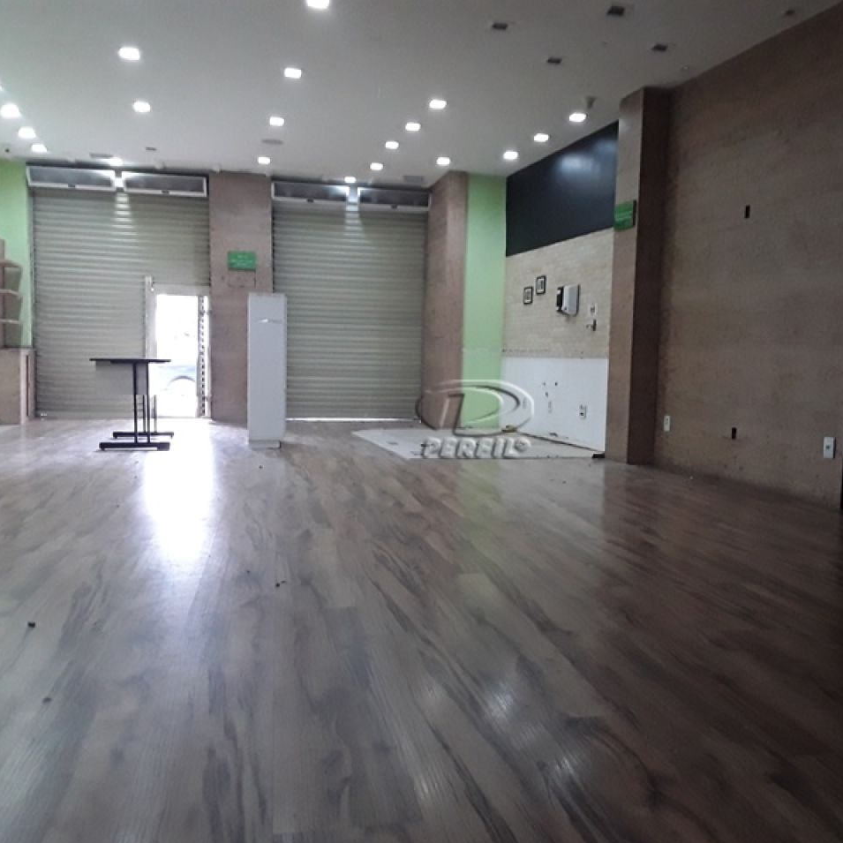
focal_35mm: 32
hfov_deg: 51.0
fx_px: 882
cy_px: 423
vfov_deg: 51.1
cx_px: 478
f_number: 1.9
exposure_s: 1/24
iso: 160
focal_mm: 2.91
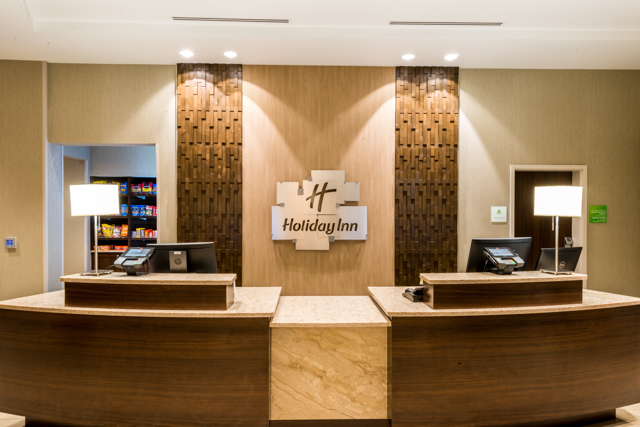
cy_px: 214
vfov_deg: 53.2
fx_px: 427
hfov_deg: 73.7
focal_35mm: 24
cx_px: 320
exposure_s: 2
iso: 320
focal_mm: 24
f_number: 11
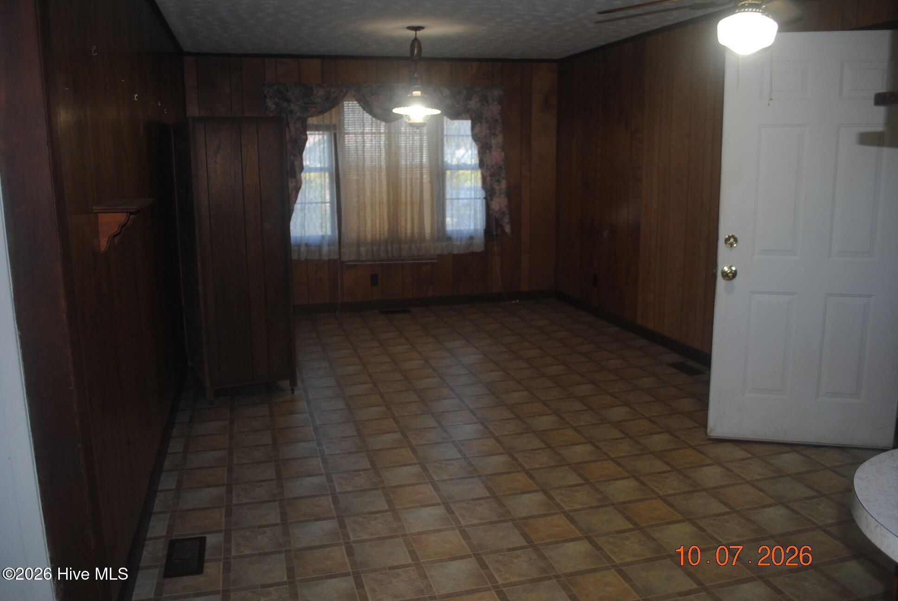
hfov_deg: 61.9
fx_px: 749
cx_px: 449
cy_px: 300
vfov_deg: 43.7
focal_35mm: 30
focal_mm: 20
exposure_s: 1/60
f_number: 3.8
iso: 200
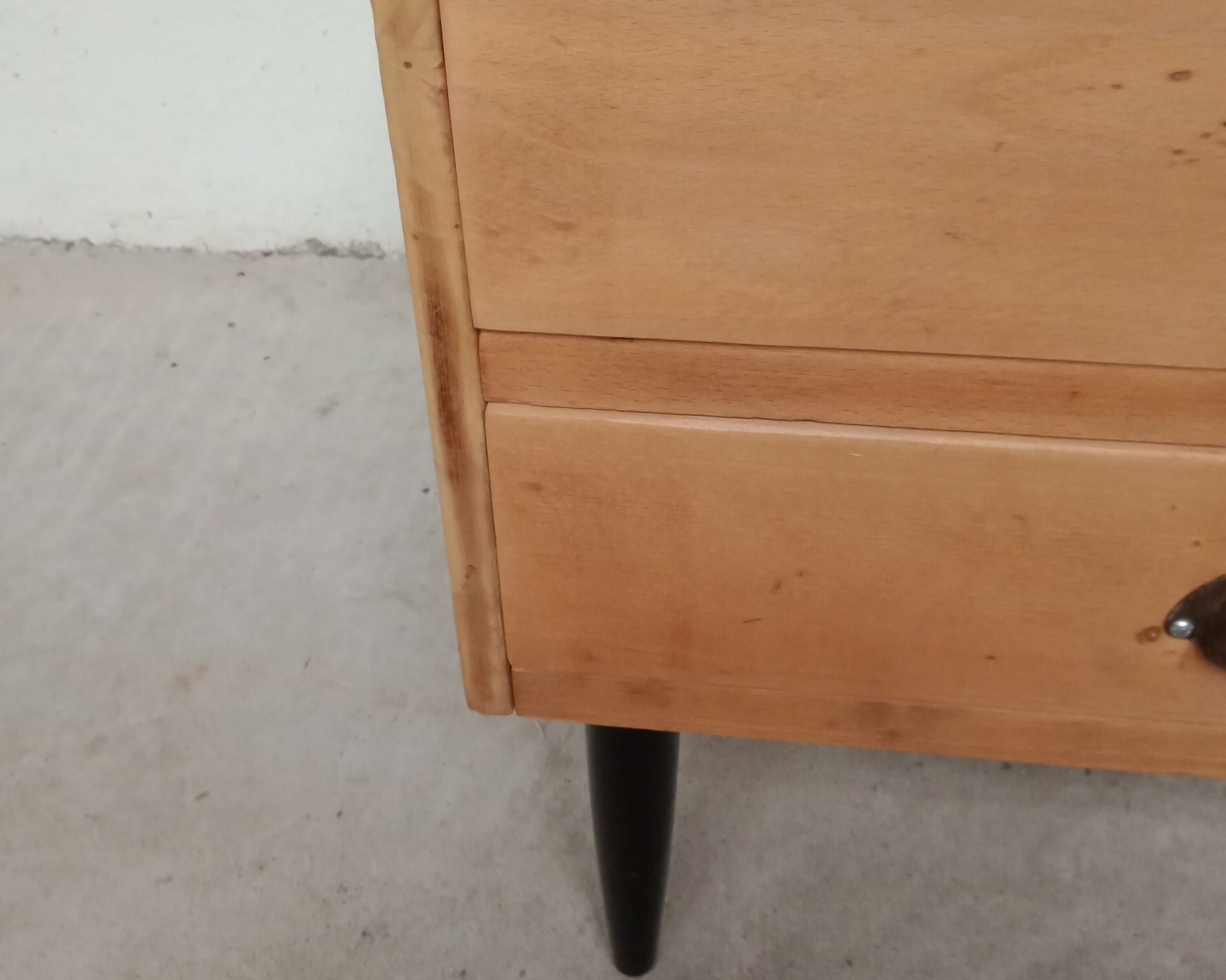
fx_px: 980
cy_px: 363
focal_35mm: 27
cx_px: 607
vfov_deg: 52.6
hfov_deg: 64.1
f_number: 2
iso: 679
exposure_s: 1/33.3
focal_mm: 3.54
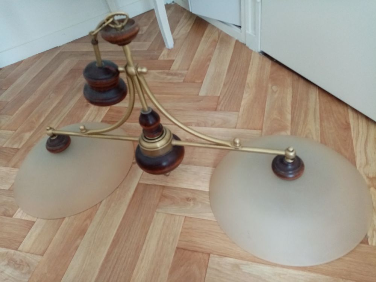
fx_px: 282
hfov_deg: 67.3
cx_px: 188
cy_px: 141
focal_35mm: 26
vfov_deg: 53.1
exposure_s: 1/25
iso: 489
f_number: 1.8
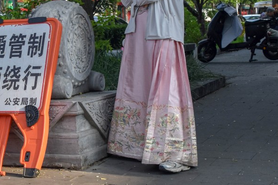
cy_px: 50
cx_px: 168
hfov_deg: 30.4
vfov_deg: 20.5
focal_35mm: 66
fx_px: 510
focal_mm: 24
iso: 400
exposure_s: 1/1500
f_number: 4.8
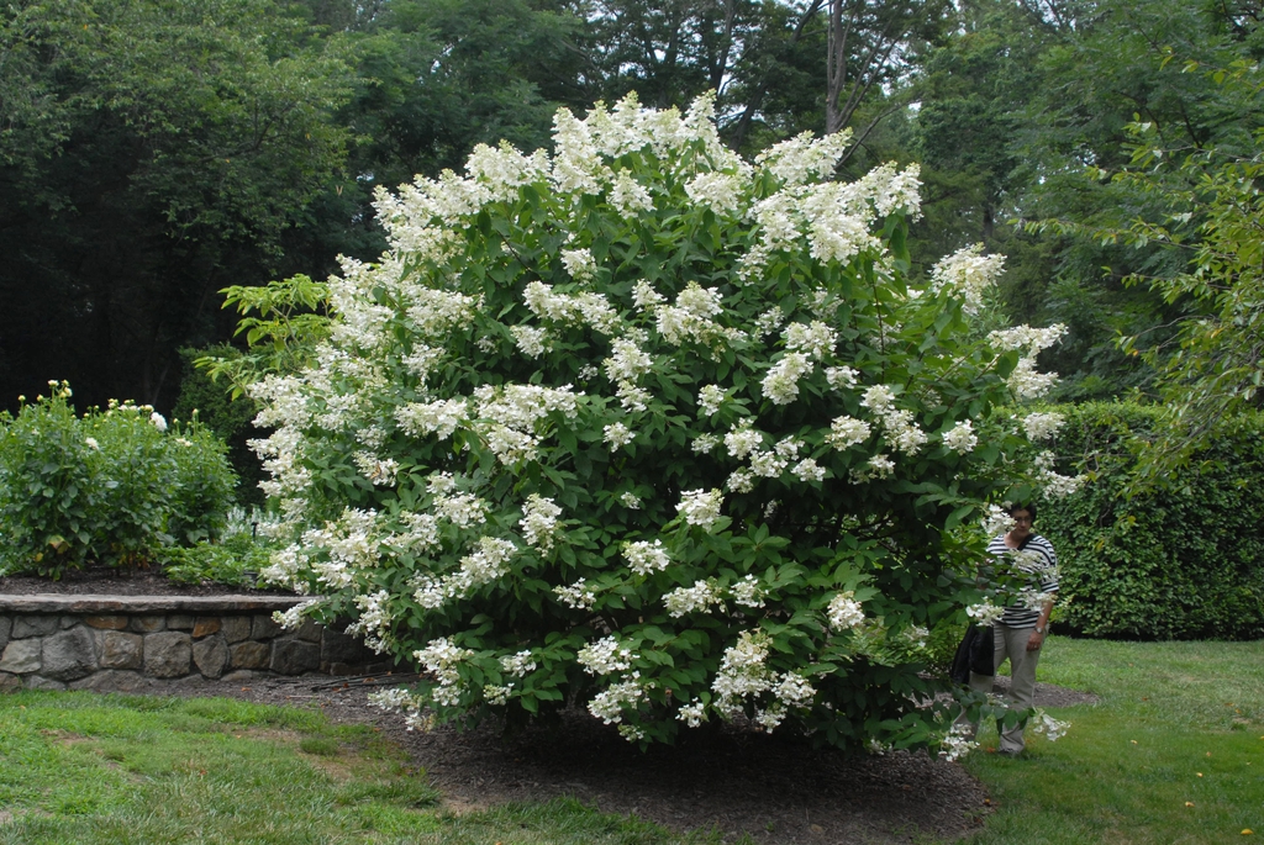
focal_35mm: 42
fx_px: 1476
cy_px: 422
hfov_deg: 46.4
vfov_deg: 32.0
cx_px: 632
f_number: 6.3
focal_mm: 28
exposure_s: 1/160
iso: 400
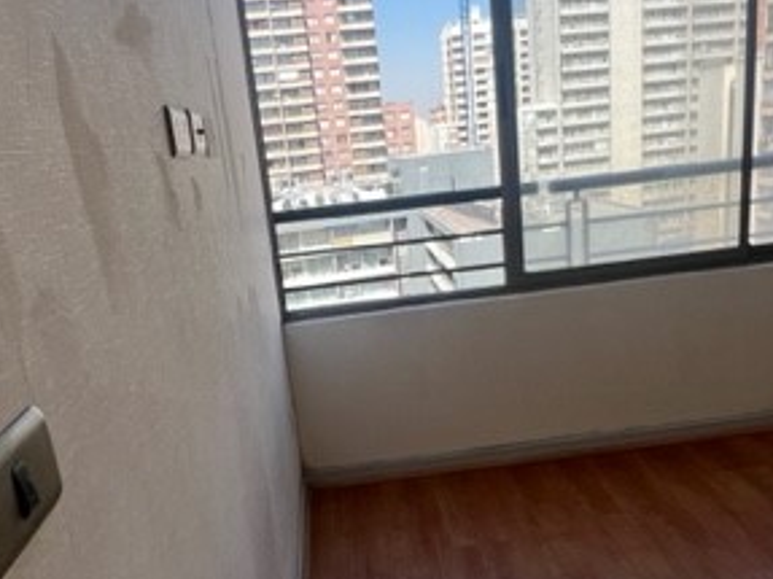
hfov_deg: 61.6
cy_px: 339
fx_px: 647
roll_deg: +6.7
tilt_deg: -16.2
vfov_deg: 48.0
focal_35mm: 29
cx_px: 366
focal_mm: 1.57
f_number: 1.8
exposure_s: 1/467
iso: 32
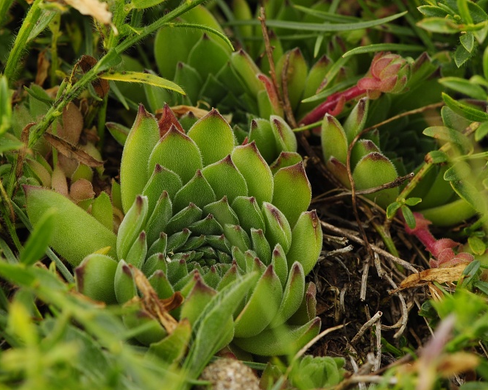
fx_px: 2089
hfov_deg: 13.3
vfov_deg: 10.7
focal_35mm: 145
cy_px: 196
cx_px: 292
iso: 200
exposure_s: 1/60
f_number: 9
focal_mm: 85
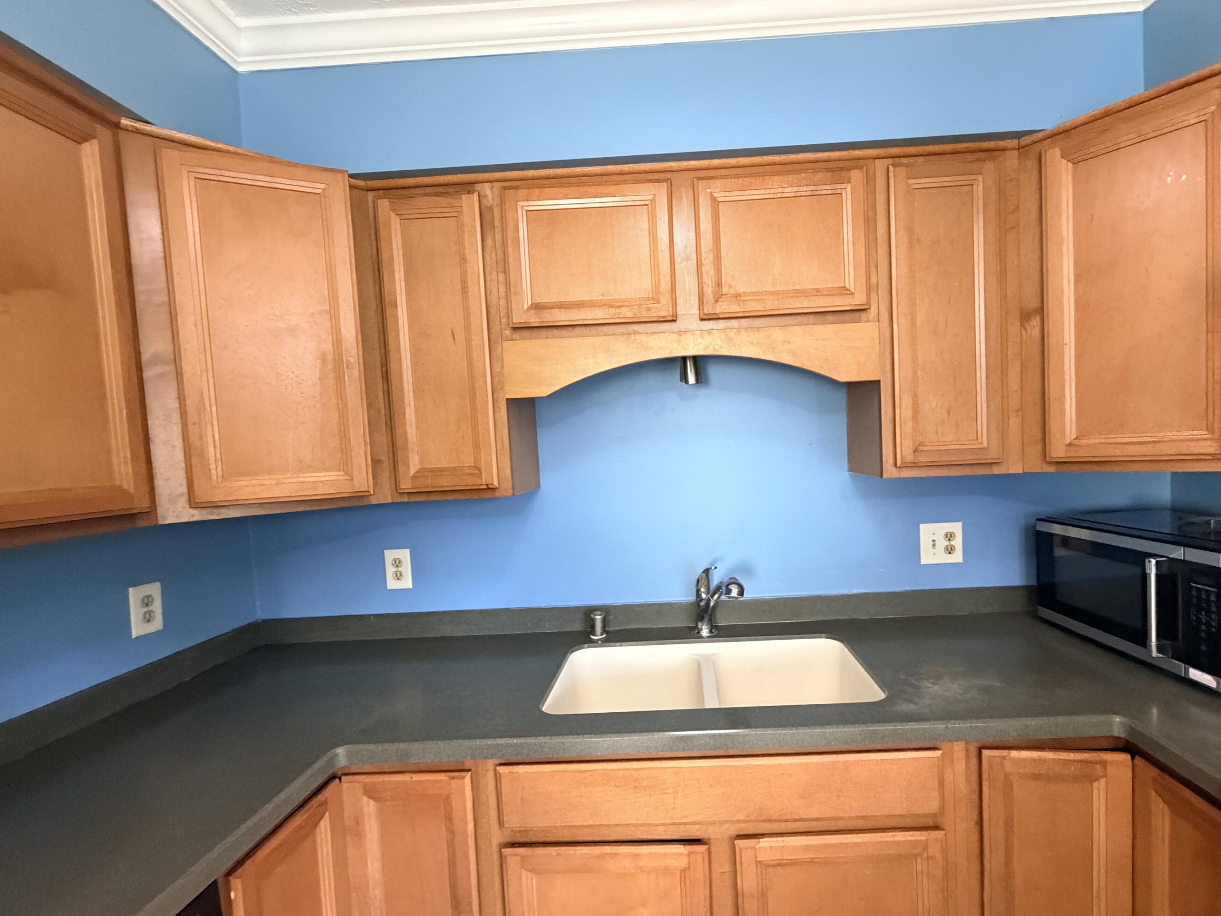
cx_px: 670
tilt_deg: -2.8
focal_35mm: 16
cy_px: 480
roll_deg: +2.8
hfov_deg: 94.2
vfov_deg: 78.1
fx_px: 564
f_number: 2.2
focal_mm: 2.22
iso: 640
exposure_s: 1/60
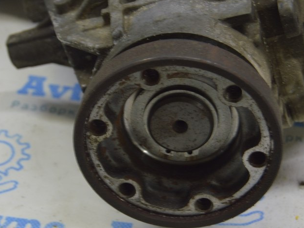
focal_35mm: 118
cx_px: 192
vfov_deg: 12.6
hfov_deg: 16.7
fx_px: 1036
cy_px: 108
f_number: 5.6
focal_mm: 50
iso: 400
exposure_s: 1/20
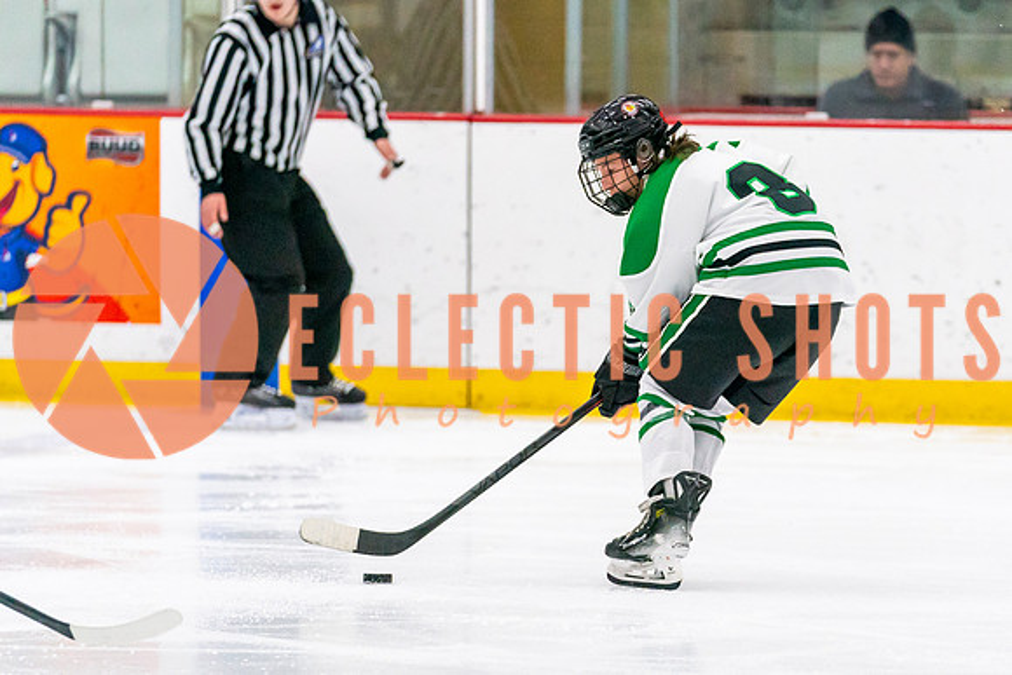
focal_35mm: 308
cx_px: 586
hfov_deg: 6.7
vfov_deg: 4.5
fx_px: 8652
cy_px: 377
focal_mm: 182
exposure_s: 1/1250
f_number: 2.8
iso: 3200
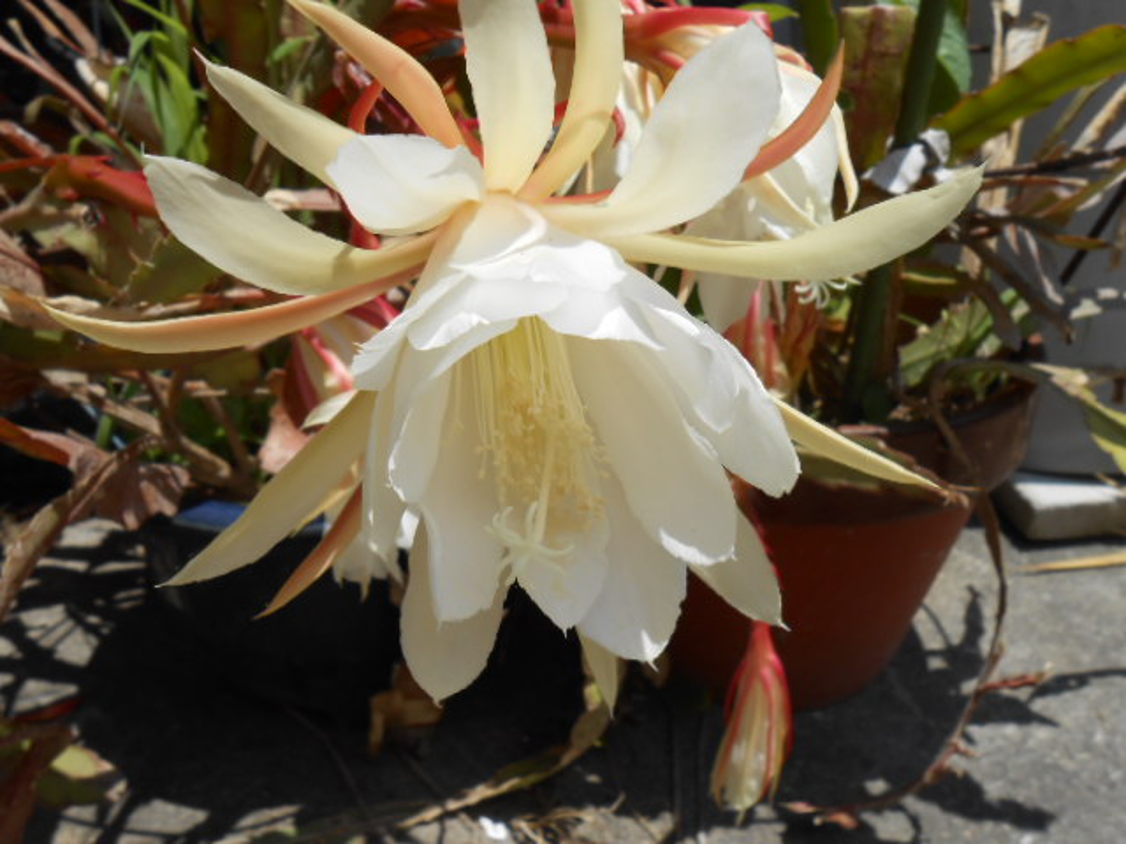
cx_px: 563
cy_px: 422
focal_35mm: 34
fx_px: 1106
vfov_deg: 41.8
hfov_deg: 54.0
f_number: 3.9
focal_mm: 6
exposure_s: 1/1000
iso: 80
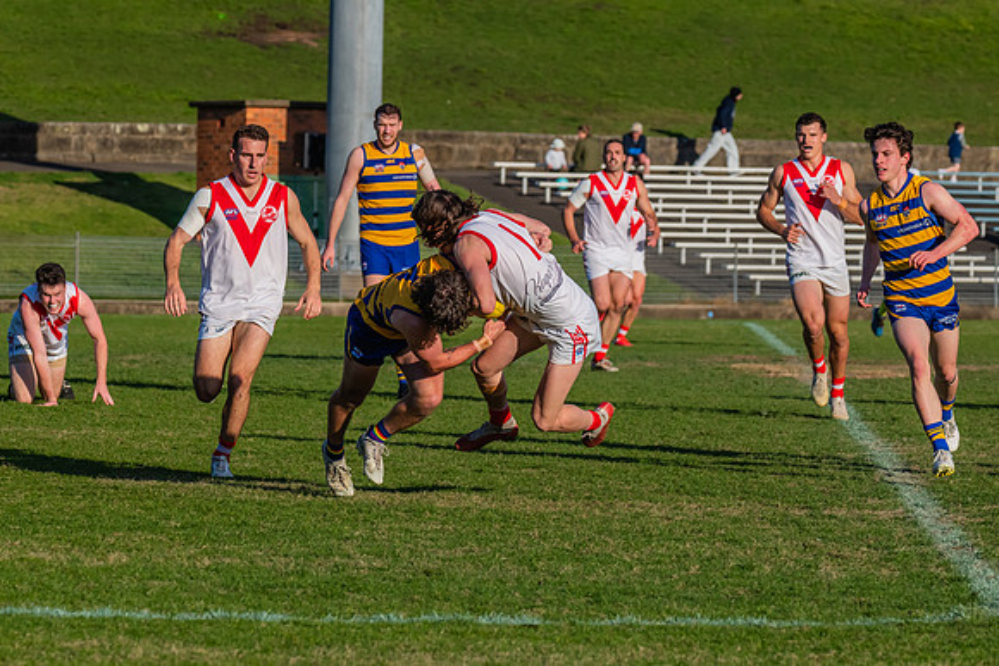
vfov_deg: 5.7
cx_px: 518
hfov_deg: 8.5
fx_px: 6744
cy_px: 313
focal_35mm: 243
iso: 800
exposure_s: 1/1600
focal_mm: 220
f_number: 8
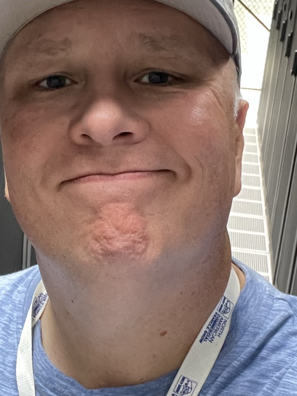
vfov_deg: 27.7
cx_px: 76
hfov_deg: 20.8
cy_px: 228
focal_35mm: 70
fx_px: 801
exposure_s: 1/24
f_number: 2.2
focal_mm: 2.71
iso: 640
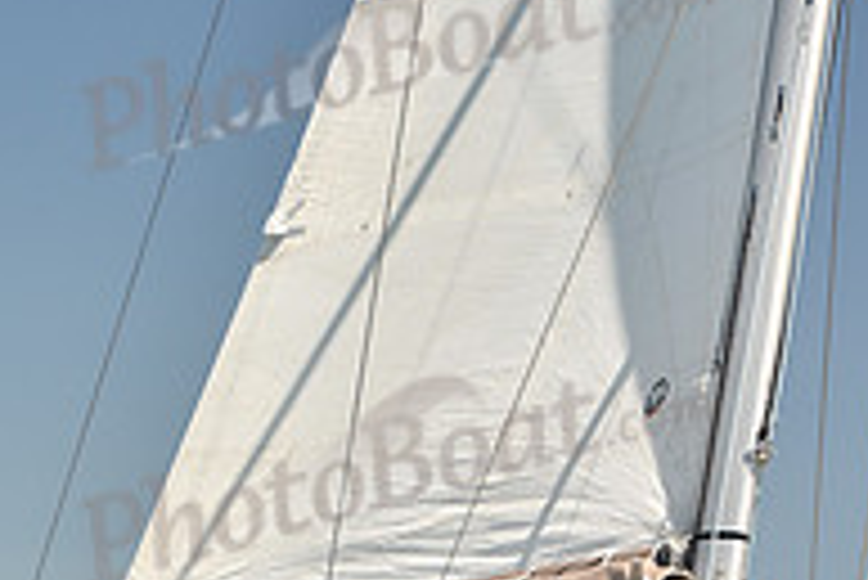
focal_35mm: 270
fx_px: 6515
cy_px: 767
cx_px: -148
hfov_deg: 7.6
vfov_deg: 5.1
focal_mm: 90
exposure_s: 1/800
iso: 250
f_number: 4.5
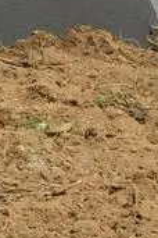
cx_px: -262
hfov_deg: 6.1
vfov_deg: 8.9
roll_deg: +0.7
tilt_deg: +1.8
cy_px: -308
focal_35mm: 212
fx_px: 1396
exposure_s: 1/3049
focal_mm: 4.15
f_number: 2.2
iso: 32
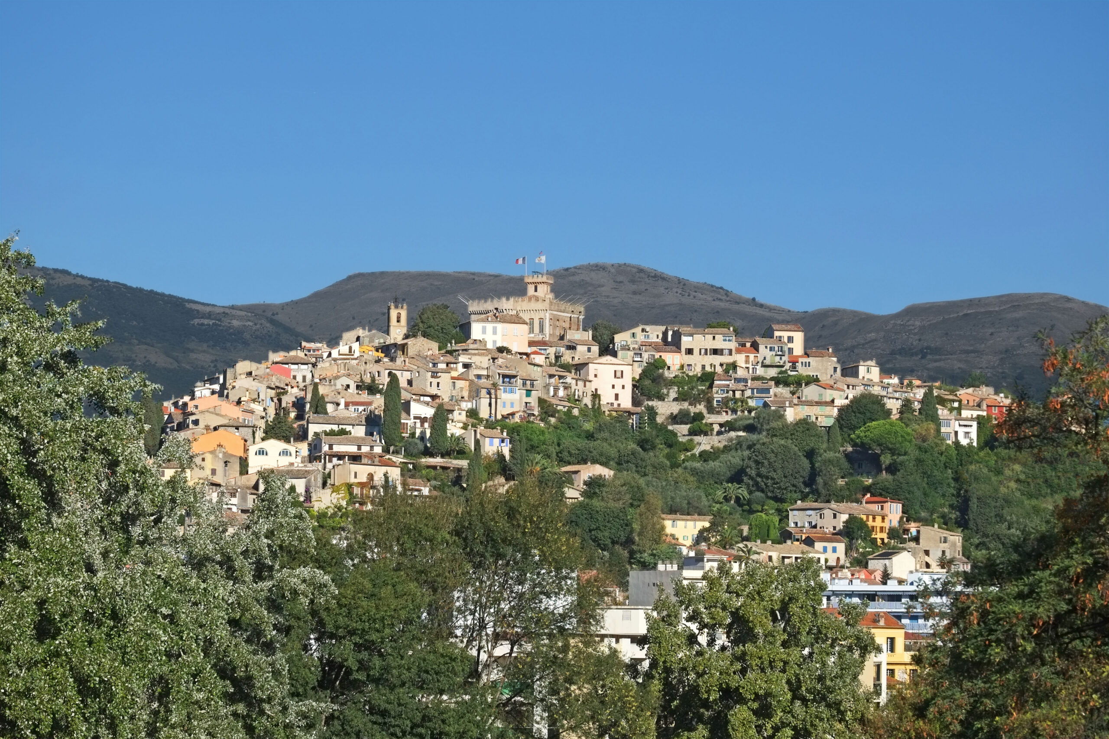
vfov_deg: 10.2
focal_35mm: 135
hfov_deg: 15.2
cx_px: 554
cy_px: 370
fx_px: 4159
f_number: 7.1
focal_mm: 90
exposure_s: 1/1000
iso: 200
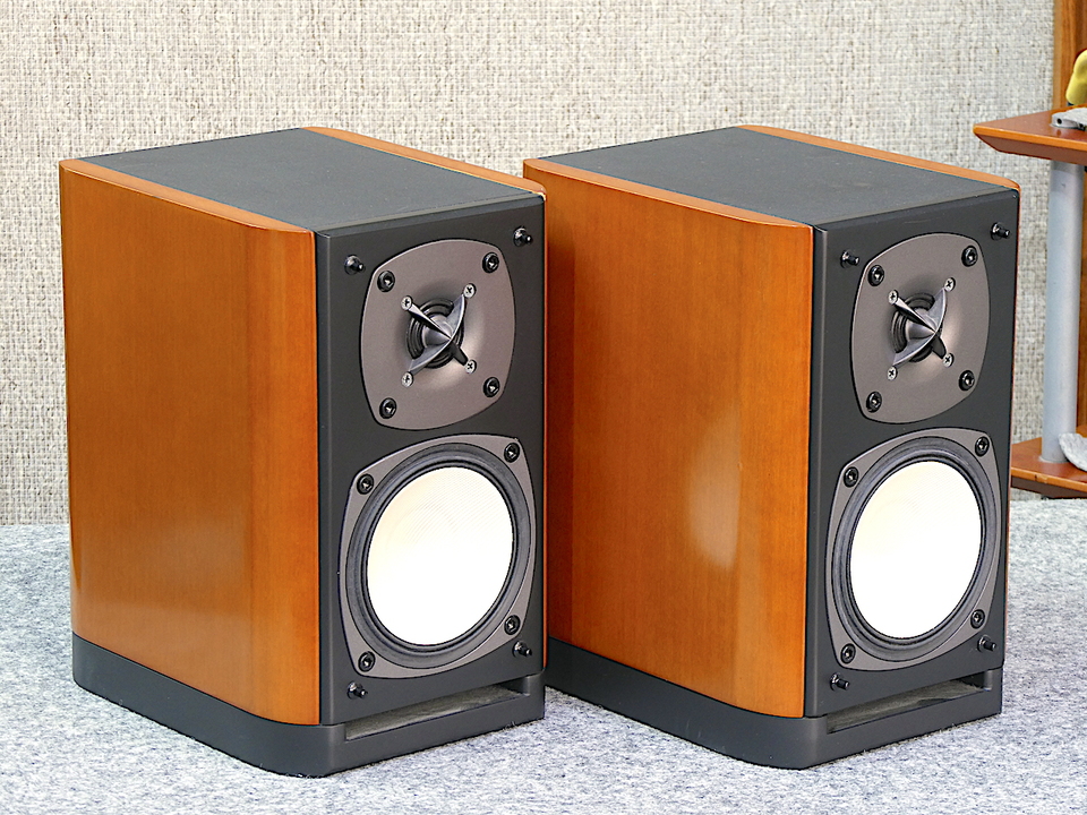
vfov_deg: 11.0
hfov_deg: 14.6
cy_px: 408
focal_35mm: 135
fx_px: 4239
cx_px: 544
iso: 100
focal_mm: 24.2
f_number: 5.3
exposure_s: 1/2
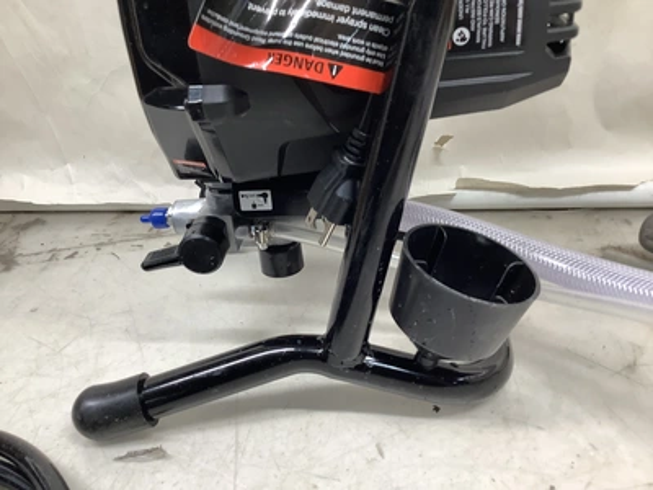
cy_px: 245
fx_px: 585
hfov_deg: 58.4
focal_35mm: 31
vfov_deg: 45.4
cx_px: 326
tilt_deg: -26.4
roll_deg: +5.5
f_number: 2.4
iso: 80
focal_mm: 3.3
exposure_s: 1/60
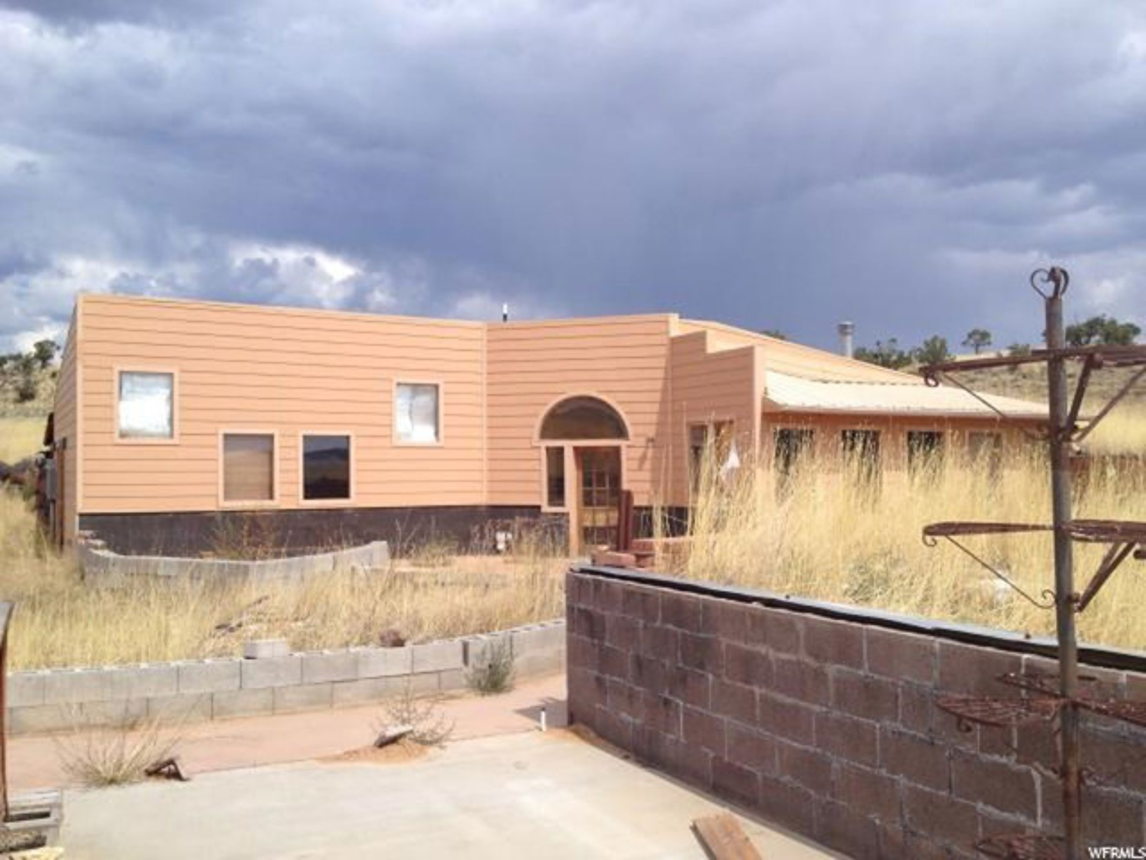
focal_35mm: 35
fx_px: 1159
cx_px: 573
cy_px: 430
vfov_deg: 40.7
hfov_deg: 52.6
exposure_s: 1/2513
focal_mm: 4.28
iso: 50
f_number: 2.4
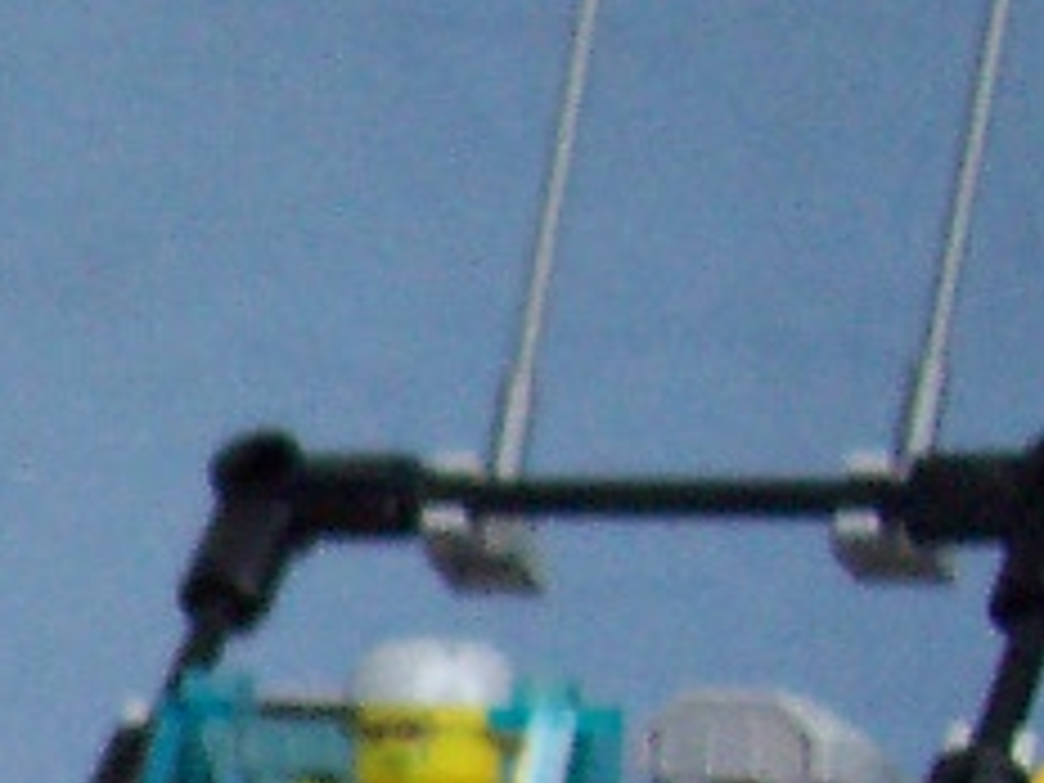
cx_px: -1386
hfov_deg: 9.3
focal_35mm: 191
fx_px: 5760
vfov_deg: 7.6
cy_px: 1359
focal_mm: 5.6
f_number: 2.8
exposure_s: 1/30
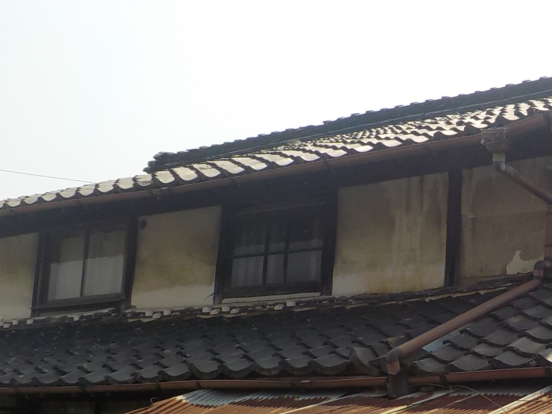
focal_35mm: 63
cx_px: 531
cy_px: 287
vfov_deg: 23.1
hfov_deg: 29.1
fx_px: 1004
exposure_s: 1/1250
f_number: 3.3
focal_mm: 4.1
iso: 125
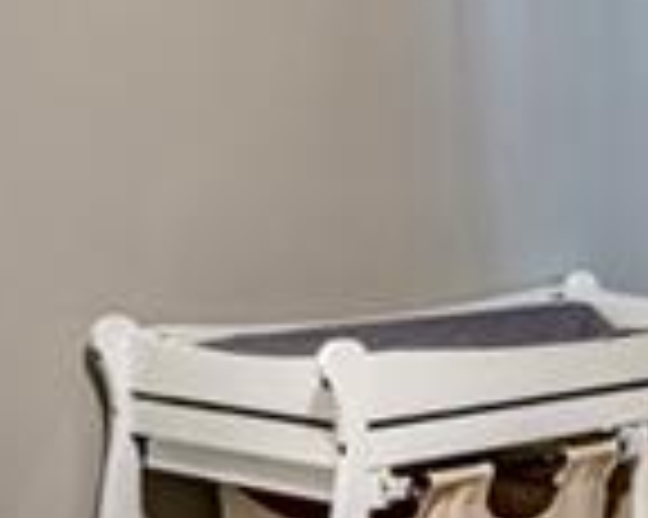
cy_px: 128
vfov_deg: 15.3
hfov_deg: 18.6
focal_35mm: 100
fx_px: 1917
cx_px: 666
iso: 500
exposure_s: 1/13
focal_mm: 15
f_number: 11
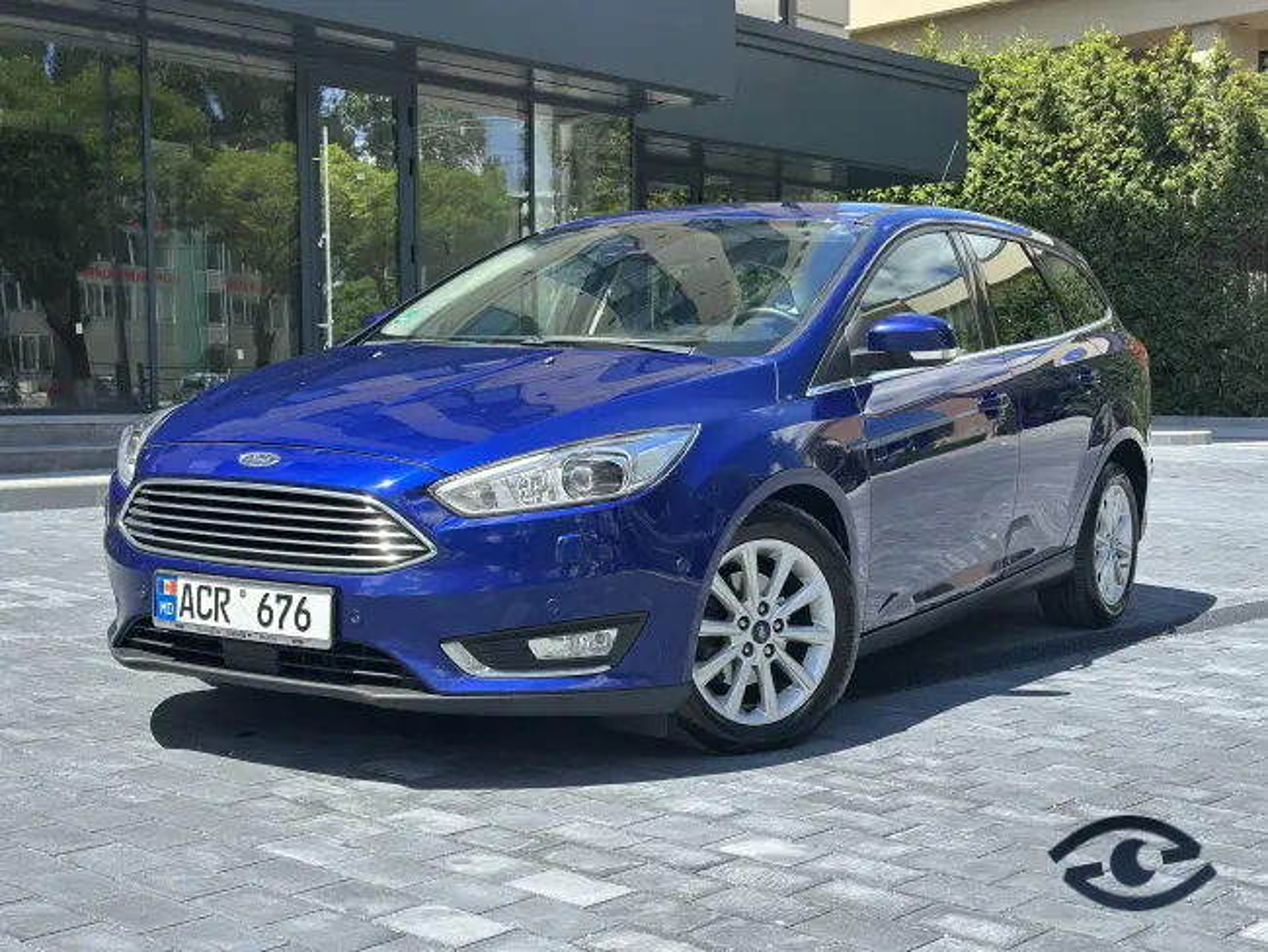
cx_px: 634
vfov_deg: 30.3
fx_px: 1759
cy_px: 476
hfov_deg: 39.6
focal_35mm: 48
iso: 80
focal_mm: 6.86
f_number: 1.78
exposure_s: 1/2028
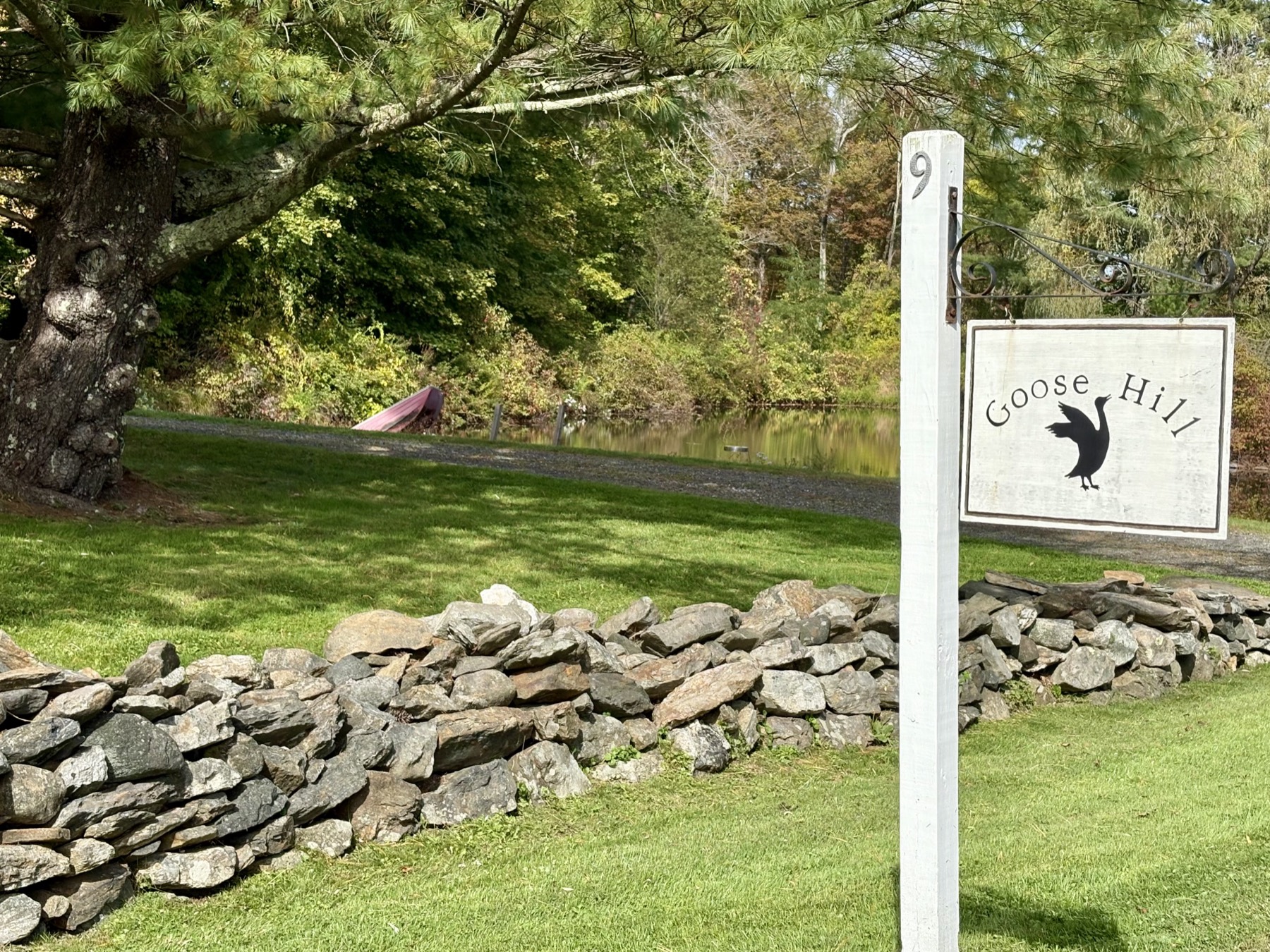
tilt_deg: -2.5
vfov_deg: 28.0
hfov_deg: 36.8
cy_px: 476
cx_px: 635
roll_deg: -2.2
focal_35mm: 52
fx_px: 1908
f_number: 1.6
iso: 50
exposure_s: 1/2545
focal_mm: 5.96
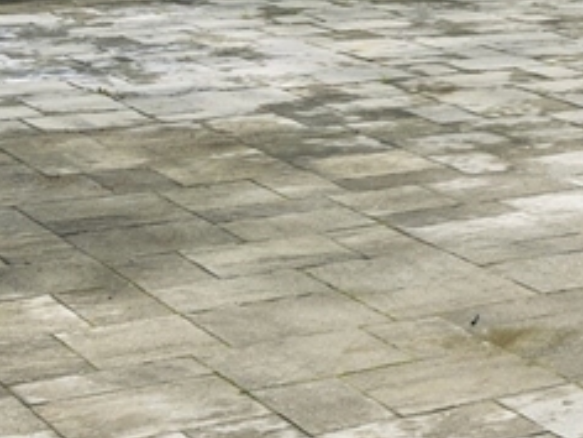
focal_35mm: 125
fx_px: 2105
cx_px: 1243
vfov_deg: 11.3
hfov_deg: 13.2
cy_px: -241
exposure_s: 1/100
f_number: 9
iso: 500
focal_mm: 30
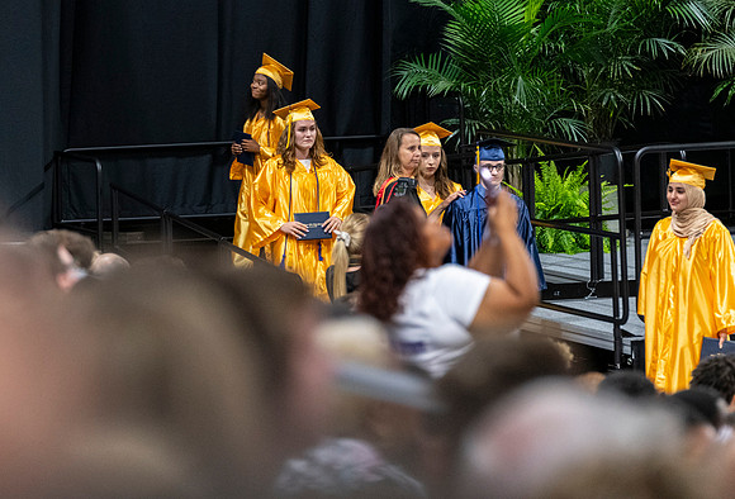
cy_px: 213
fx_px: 5812
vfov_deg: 4.9
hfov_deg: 7.2
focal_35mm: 283
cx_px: 281
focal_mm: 190
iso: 2000
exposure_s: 1/200
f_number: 4
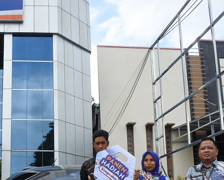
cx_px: 36
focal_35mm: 52
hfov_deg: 34.6
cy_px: 150
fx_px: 345
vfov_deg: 28.4
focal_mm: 10
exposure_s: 1/640
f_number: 4
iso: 160
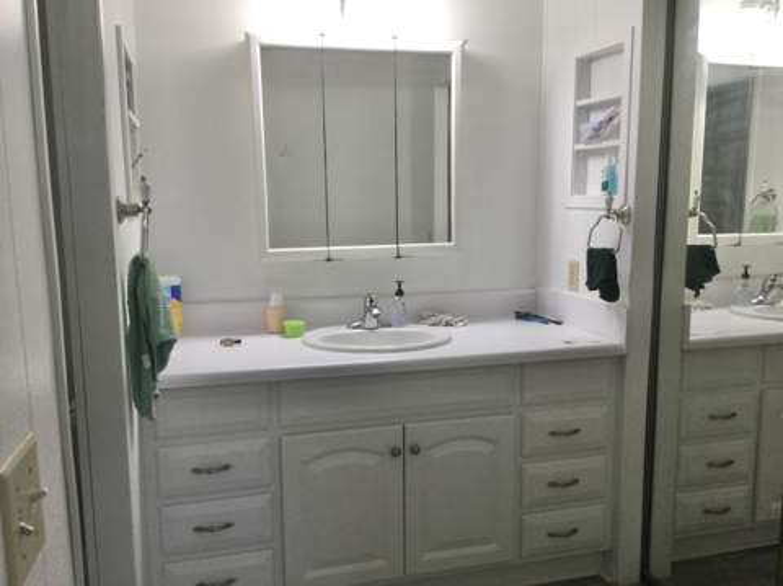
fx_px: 701
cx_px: 392
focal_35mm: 31
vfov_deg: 45.4
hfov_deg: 58.4
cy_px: 293
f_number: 2.4
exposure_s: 1/30
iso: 25
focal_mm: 3.3
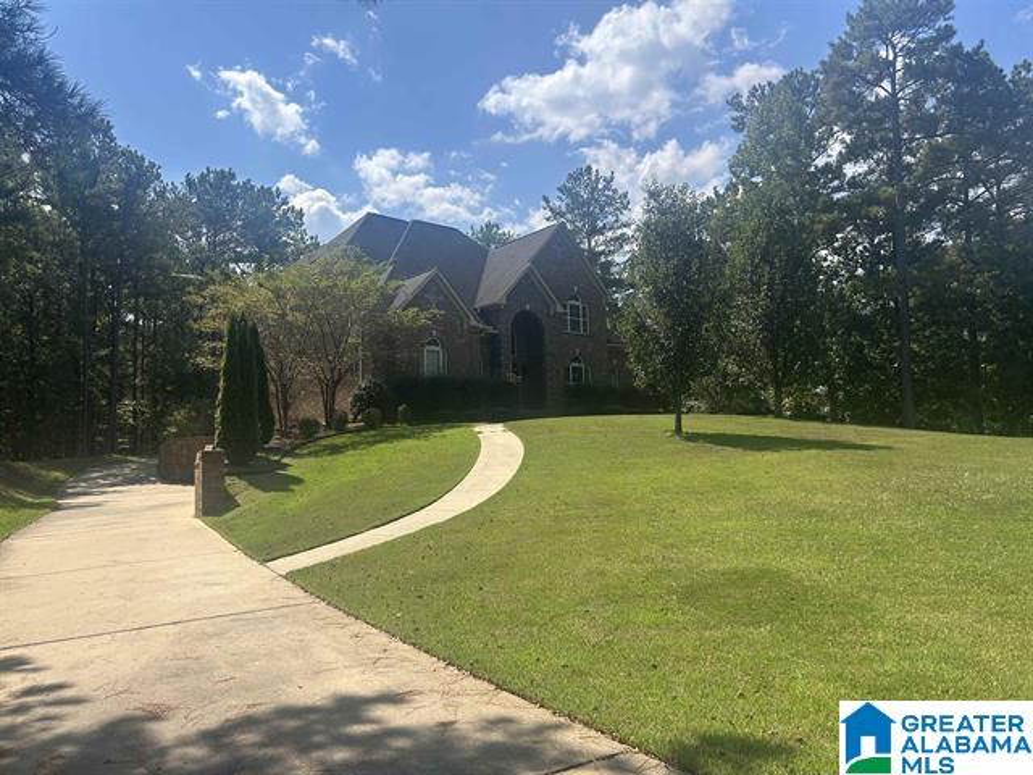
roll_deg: +2.2
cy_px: 388
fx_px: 776
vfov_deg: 53.1
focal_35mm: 26
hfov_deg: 67.3
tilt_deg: +7.0
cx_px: 516
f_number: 1.5
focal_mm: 5.7
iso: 50
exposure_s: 1/4274
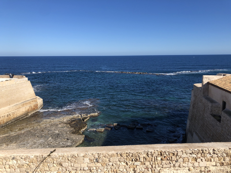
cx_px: 116
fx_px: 187
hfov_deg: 63.4
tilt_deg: -10.6
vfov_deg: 49.7
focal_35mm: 28
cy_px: 86
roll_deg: +1.0
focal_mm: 4
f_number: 1.8
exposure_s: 1/2288
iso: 20
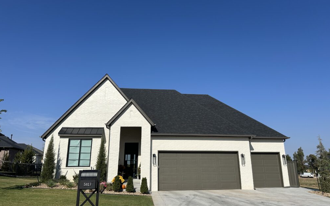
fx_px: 234
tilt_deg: +15.5
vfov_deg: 47.6
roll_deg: +0.1
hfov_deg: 70.4
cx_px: 165
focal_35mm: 26
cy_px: 99
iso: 80
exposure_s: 1/8197
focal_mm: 6.86
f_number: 1.78
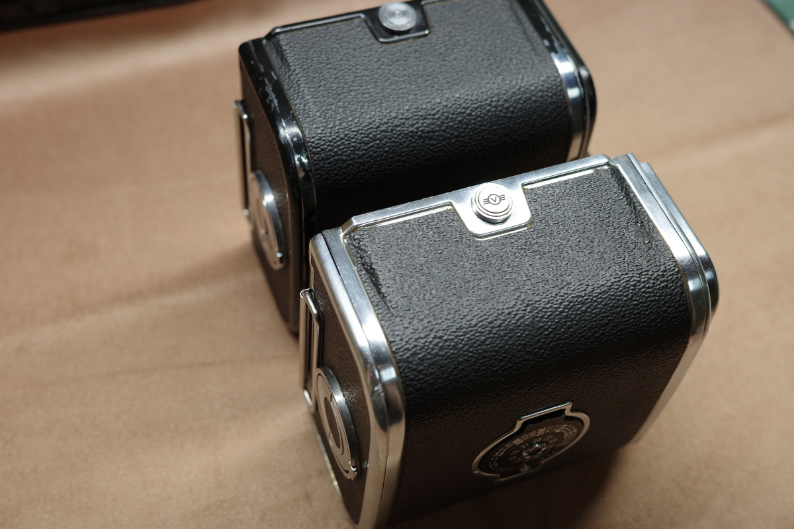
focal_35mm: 40
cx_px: 397
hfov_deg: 48.5
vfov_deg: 33.4
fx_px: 882
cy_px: 264
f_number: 4.5
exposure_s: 1/30
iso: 400
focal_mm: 26
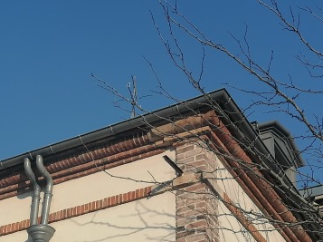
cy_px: 245
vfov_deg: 15.7
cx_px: 42
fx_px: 858
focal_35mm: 92
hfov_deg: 20.9
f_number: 1.8
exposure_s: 1/1927
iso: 50
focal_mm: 5.3
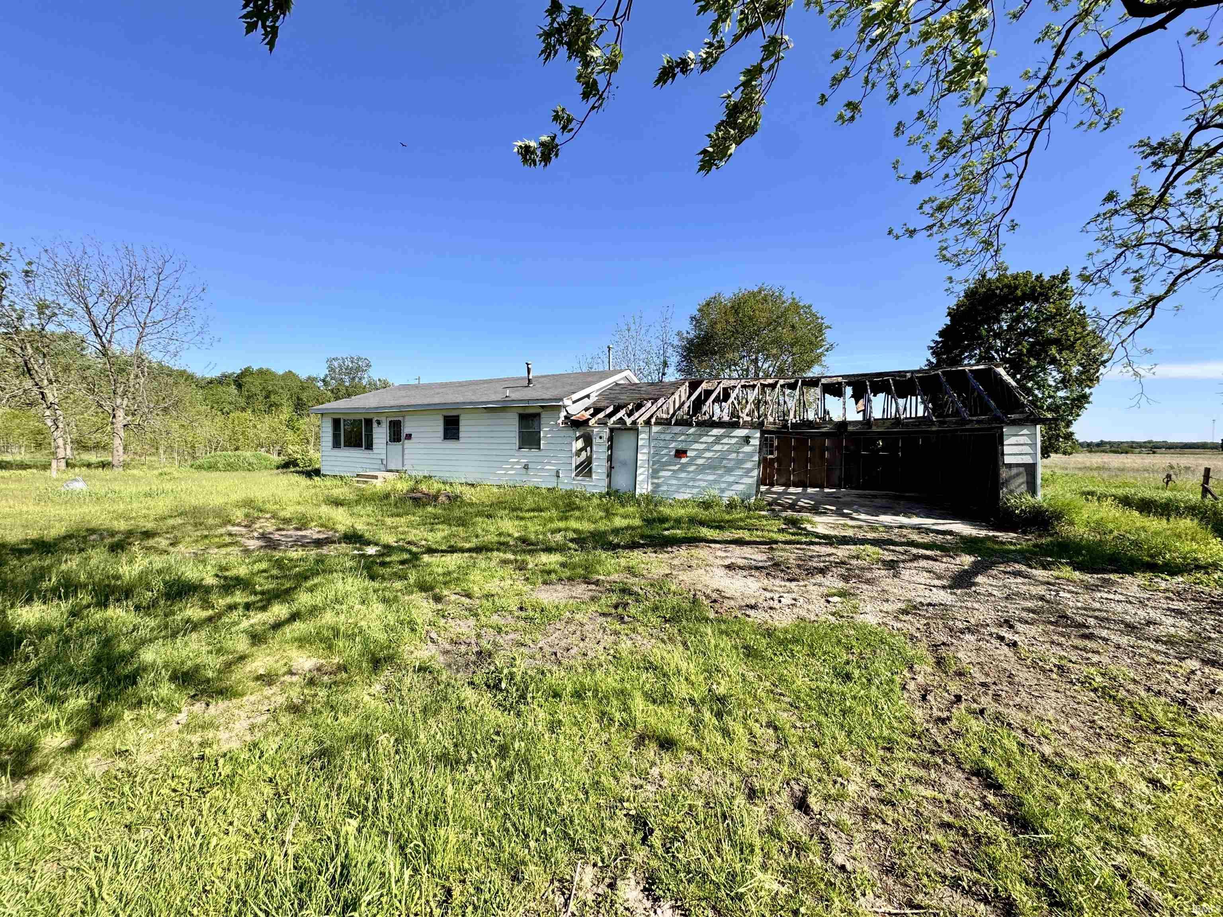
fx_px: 495
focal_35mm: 14
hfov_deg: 102.1
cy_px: 458
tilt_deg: -1.7
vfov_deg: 85.7
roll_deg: -0.7
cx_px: 612
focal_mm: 2.22
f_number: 2.2
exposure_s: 1/1346
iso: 50
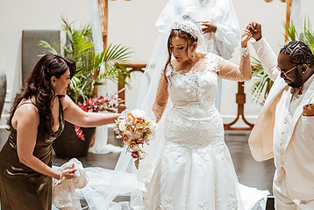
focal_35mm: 94
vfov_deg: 14.5
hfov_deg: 21.6
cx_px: 194
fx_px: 820
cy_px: 141
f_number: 1.4
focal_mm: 58
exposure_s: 1/400
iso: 800
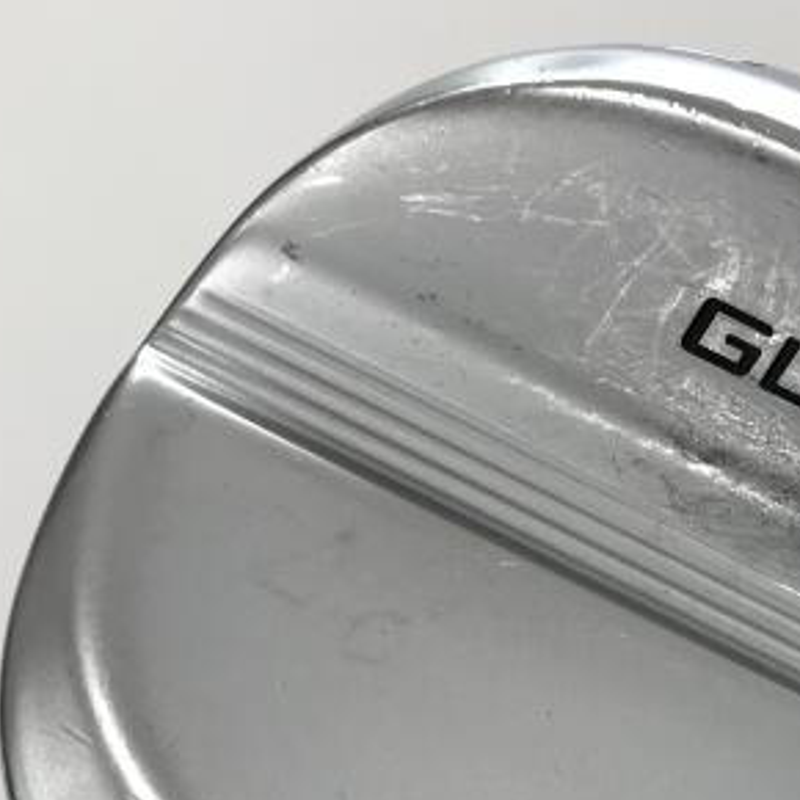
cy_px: 880
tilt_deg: -70.3
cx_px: 886
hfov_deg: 20.2
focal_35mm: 82
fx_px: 2144
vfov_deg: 20.2
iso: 25
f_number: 1.8
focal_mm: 3.99
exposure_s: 1/120
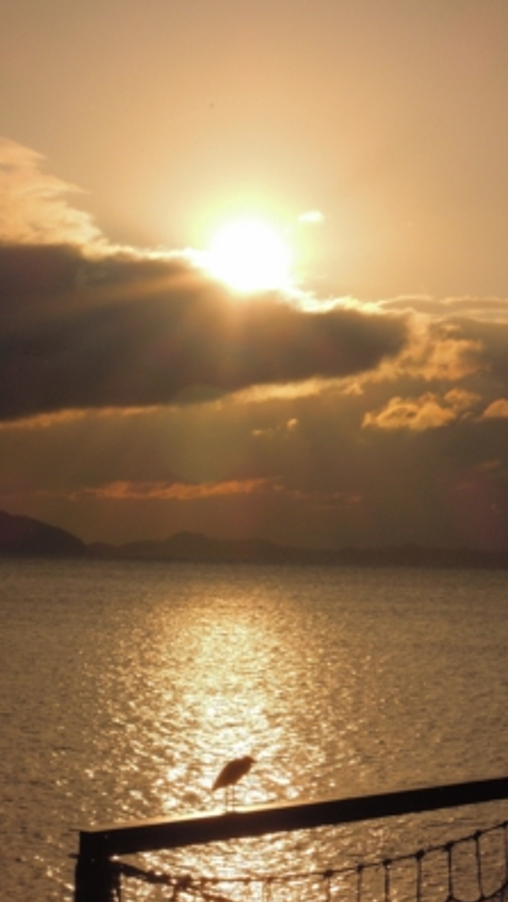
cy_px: 449
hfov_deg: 11.0
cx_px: 212
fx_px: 2632
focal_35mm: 110
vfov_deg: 19.4
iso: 160
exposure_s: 1/2000
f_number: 7.8
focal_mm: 17.9
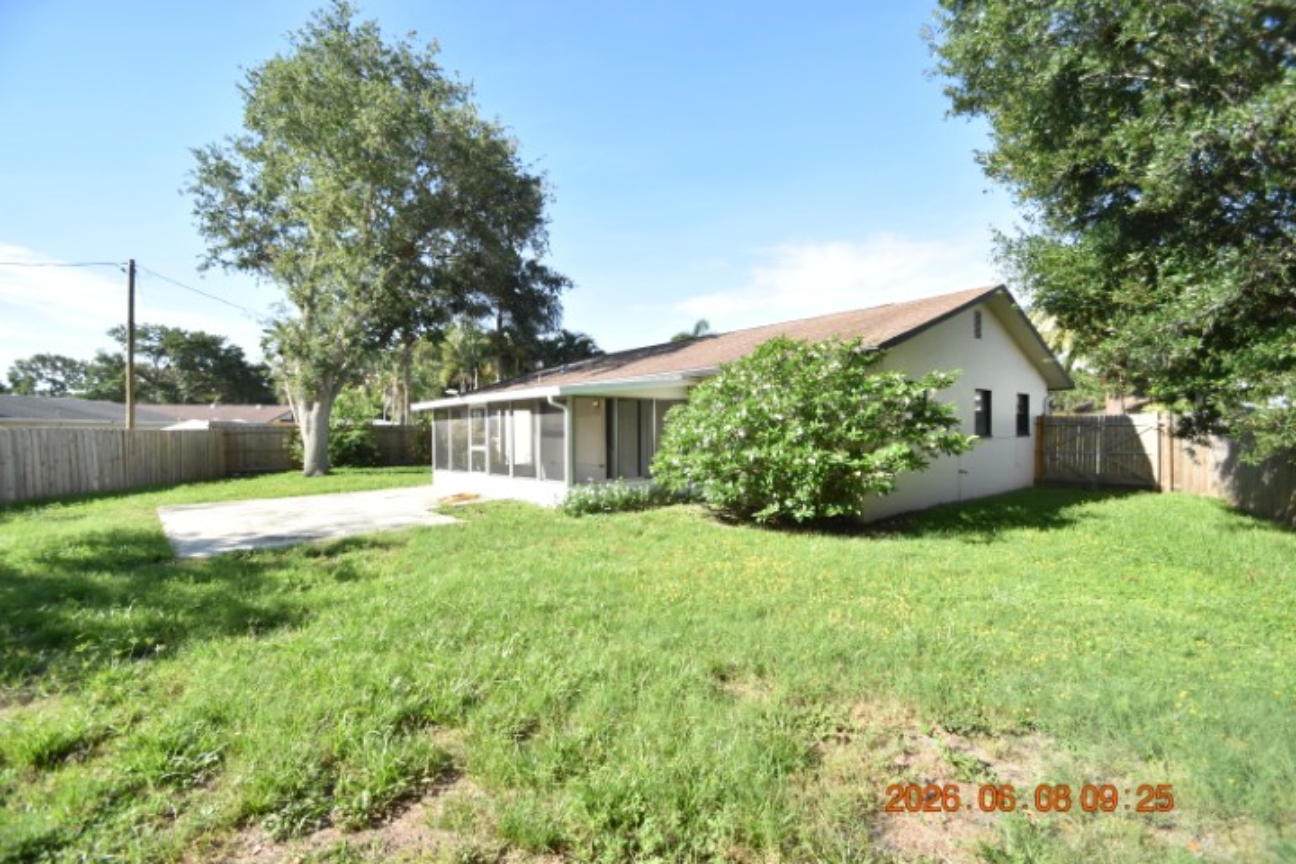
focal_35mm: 15
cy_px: 432
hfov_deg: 100.4
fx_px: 540
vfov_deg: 77.3
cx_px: 648
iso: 800
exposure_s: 1/3000
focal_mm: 10
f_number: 3.5
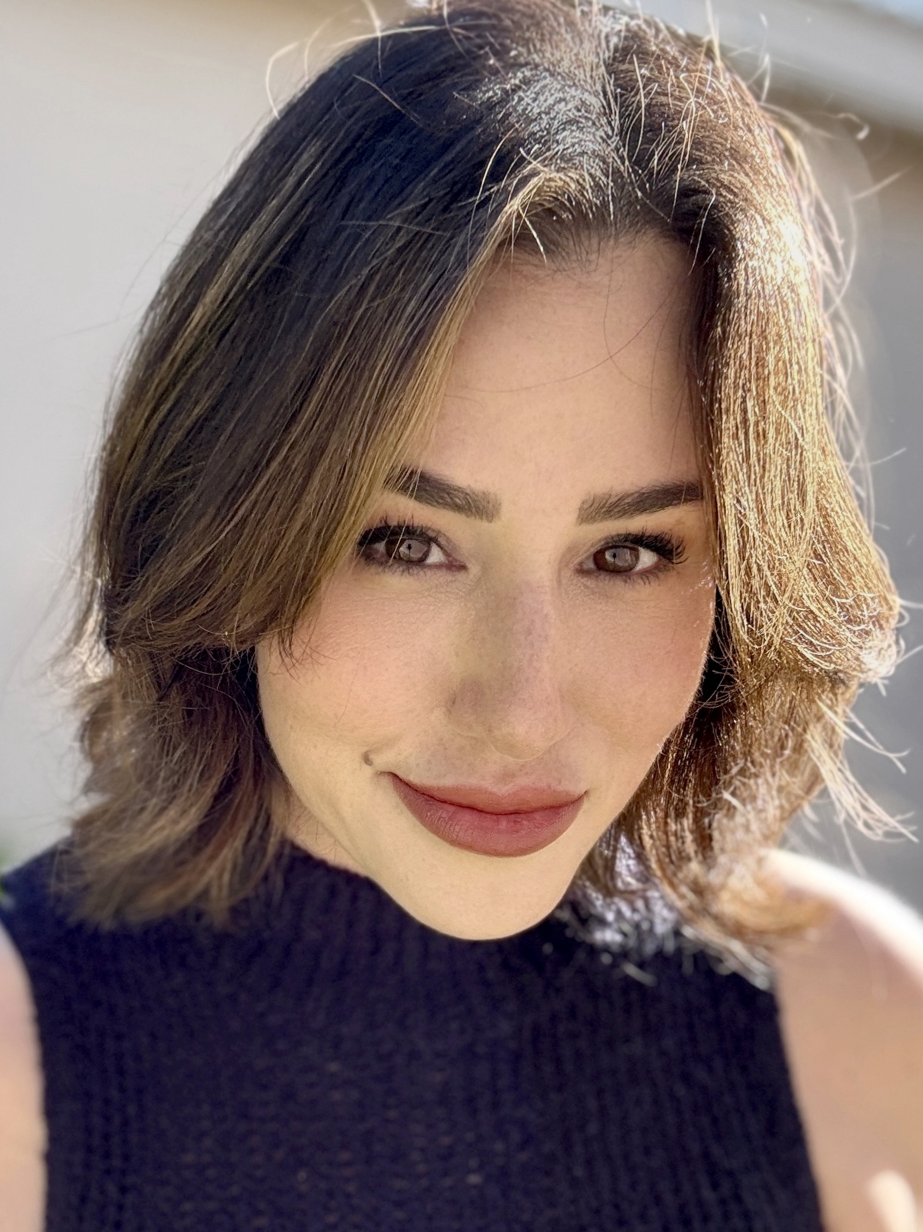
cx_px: 462
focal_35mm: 30
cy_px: 616
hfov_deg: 46.8
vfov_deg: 60.0
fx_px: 1067
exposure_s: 1/164
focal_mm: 2.69
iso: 20
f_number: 1.9
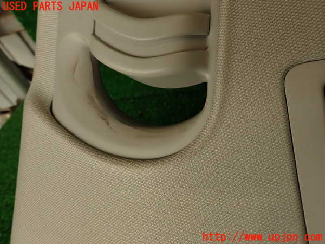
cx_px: 162
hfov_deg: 69.4
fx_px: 235
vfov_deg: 54.9
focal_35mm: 25
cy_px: 122
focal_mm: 4.5
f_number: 2.8
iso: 100
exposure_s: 1/100
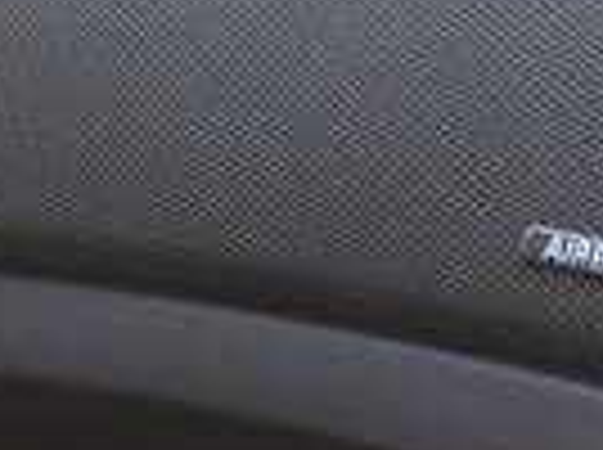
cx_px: -634
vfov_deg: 10.3
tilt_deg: -34.5
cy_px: 326
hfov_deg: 12.1
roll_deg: +8.4
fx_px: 2487
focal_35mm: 143
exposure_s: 1/33
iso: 32
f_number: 2.2
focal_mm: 4.15
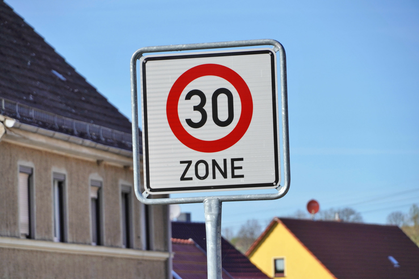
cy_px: 140
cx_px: 210
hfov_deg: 10.2
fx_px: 2357
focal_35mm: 202
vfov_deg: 6.8
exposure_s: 1/1000
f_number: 8
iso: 250
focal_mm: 135
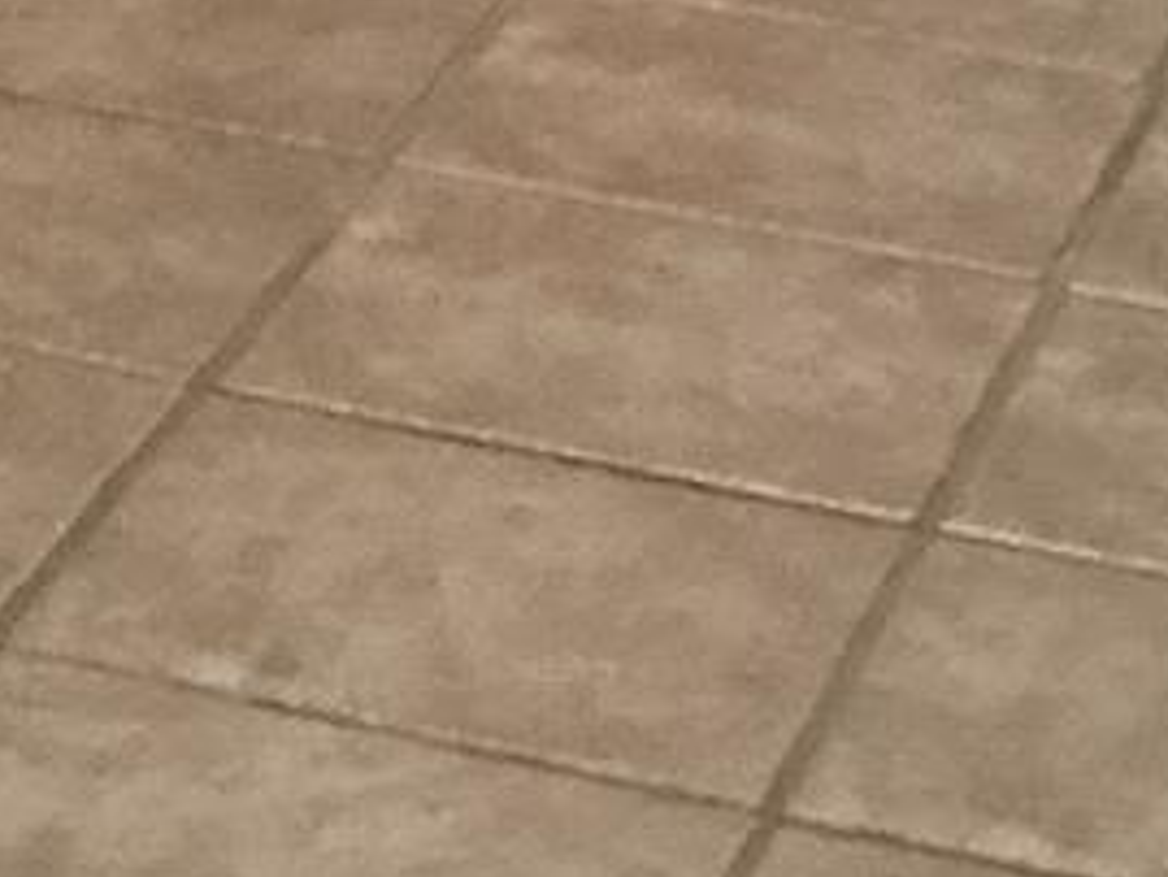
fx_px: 7190
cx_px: -1407
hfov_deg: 8.6
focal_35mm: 213
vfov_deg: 6.4
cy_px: -1672
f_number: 1.8
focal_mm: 3
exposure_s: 1/30
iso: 250
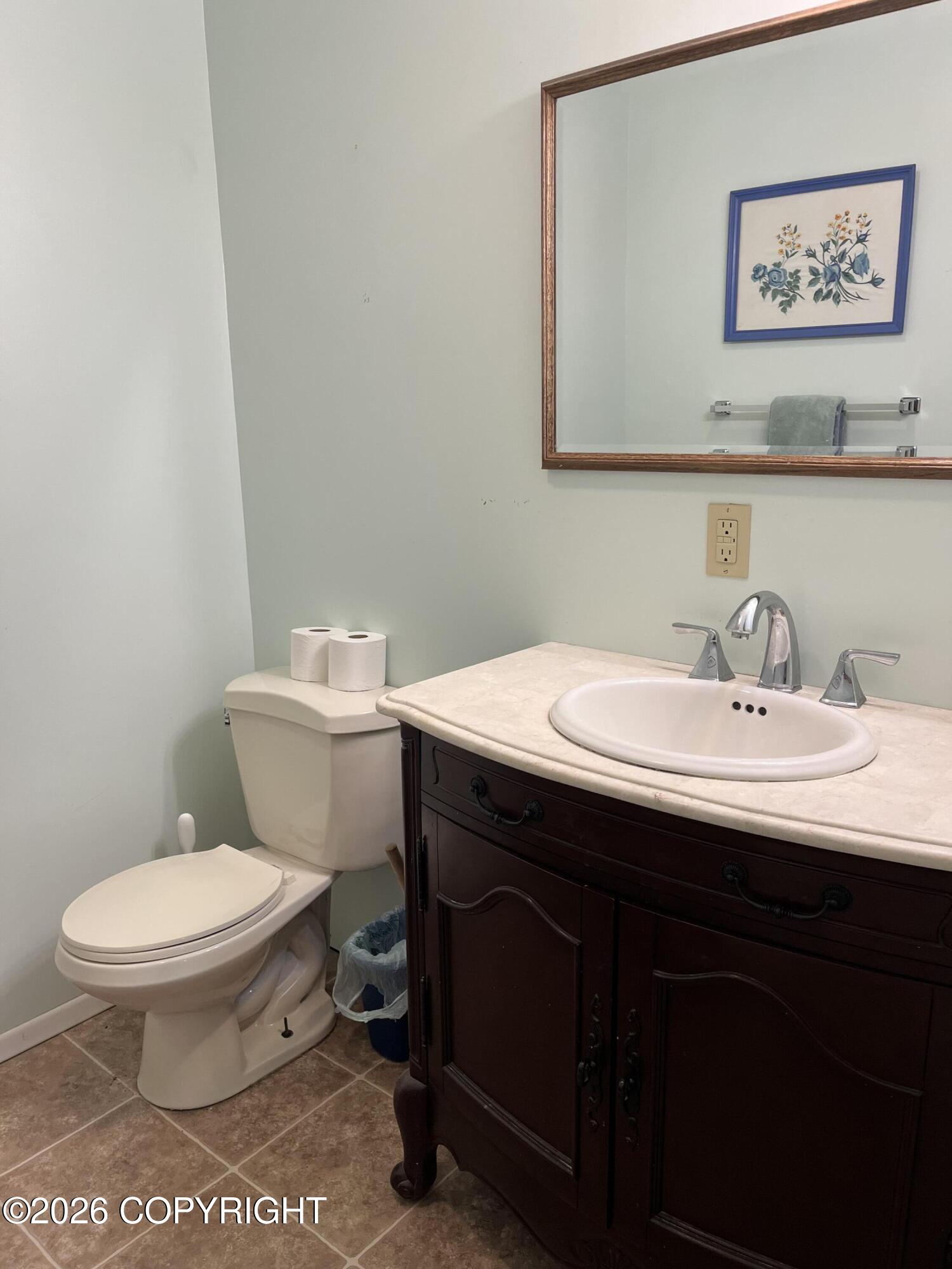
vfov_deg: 67.3
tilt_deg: -12.7
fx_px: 953
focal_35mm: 26
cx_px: 476
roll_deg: +1.7
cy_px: 634
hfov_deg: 53.1
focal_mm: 5.1
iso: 100
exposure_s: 1/120
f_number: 1.6
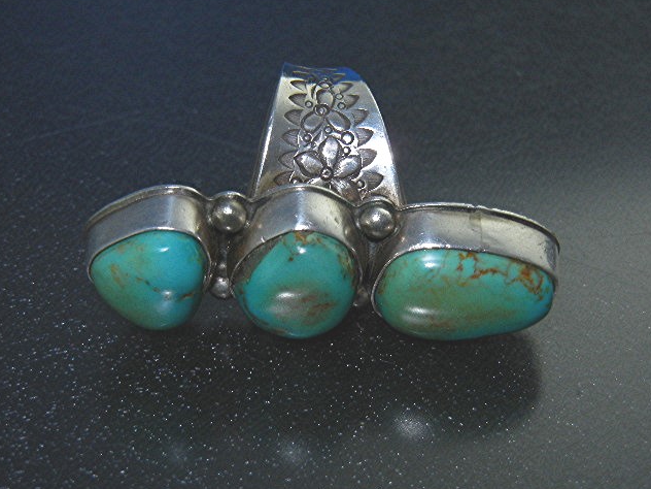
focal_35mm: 78
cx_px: 326
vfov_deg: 18.9
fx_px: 1467
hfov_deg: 25.0
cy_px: 244
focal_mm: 13.9
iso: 328
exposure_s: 1/30
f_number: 8.6
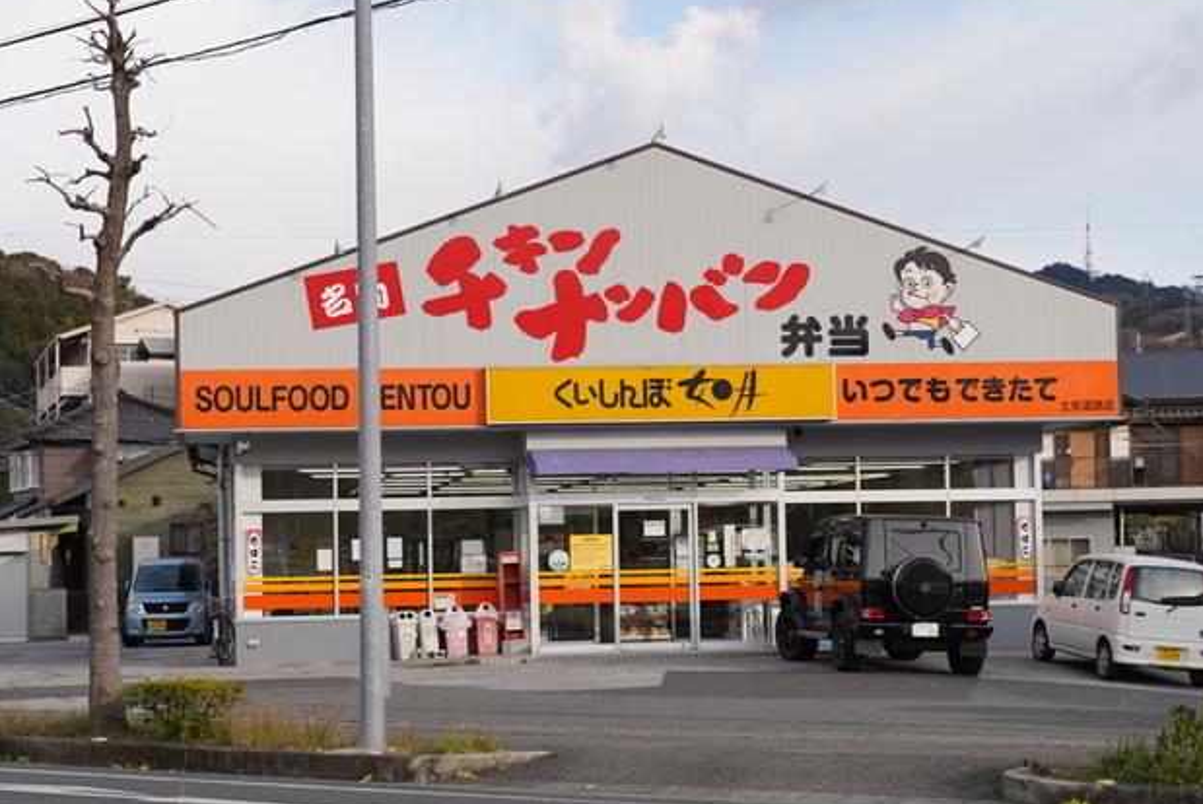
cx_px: 589
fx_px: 2709
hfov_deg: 25.0
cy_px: 421
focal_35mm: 81
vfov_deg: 16.9
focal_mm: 49
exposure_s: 1/640
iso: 100
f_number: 4
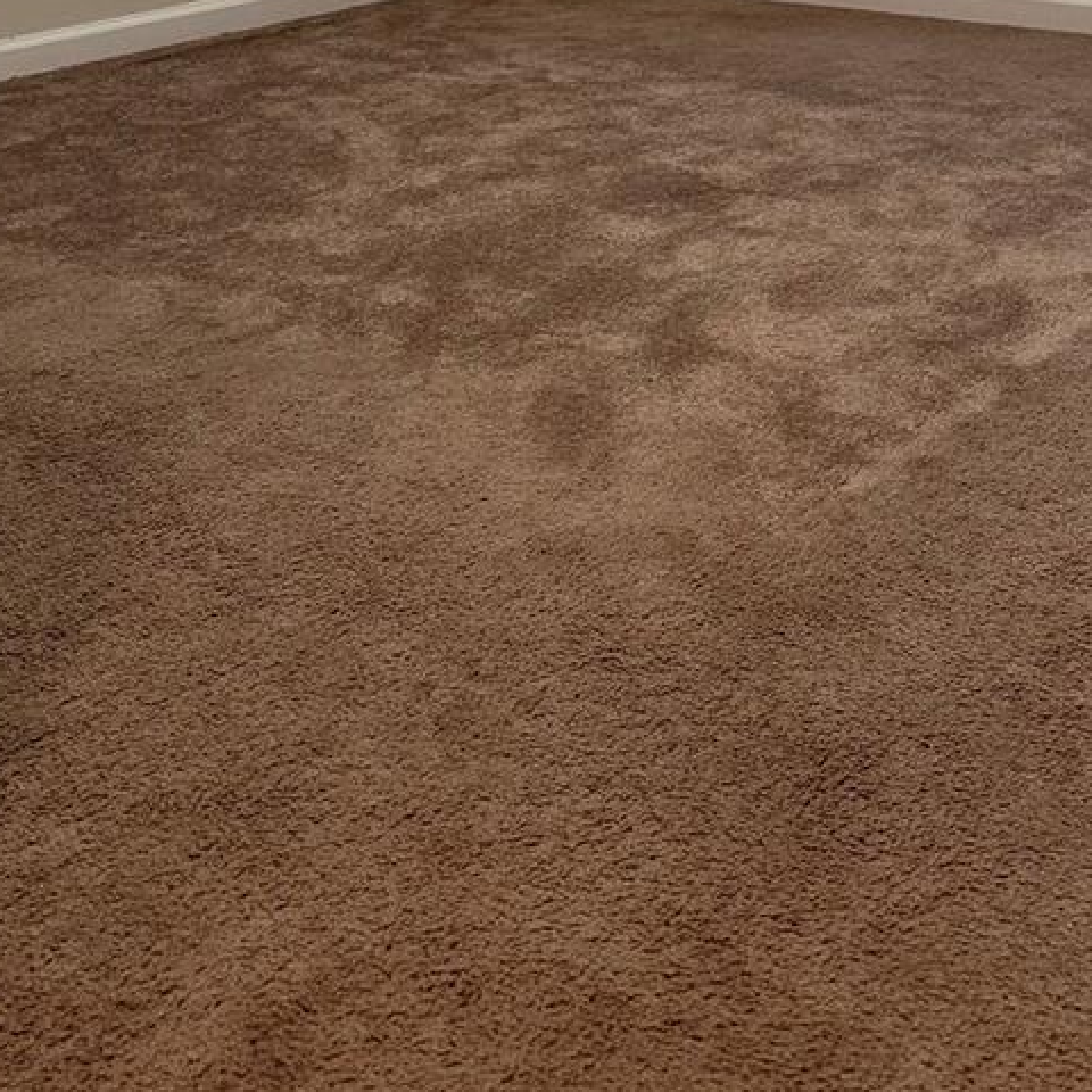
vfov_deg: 29.0
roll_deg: -0.4
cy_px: -118
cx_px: 594
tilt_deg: -5.4
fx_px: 1892
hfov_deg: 32.2
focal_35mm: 53
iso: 160
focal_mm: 6.86
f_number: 1.78
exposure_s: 1/60
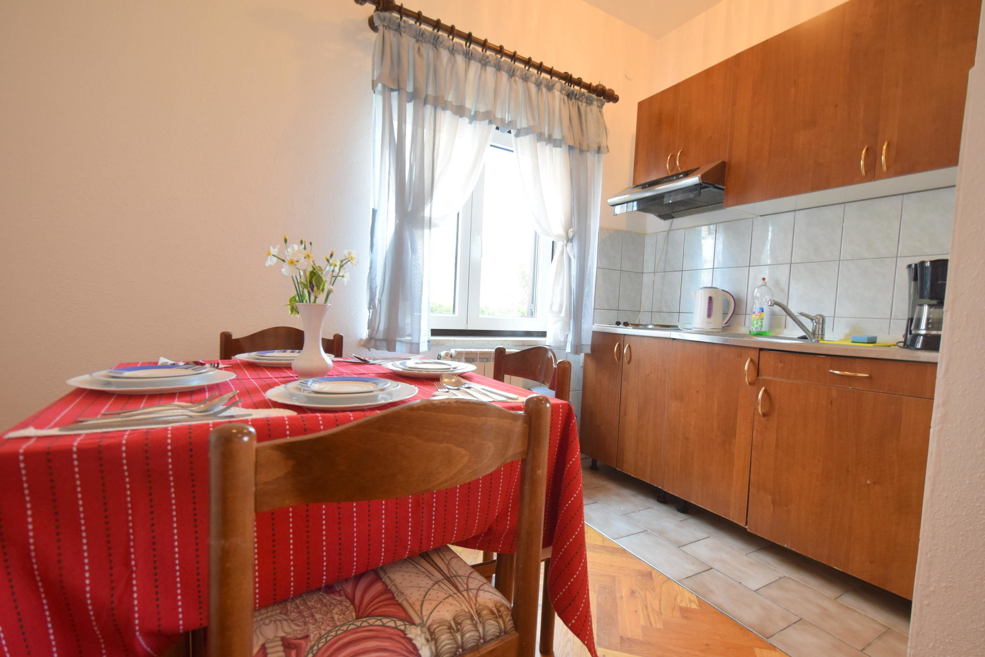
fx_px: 410
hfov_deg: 100.4
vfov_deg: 77.3
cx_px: 492
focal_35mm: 15
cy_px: 328
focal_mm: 10
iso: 800
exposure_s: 1/60
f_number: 4
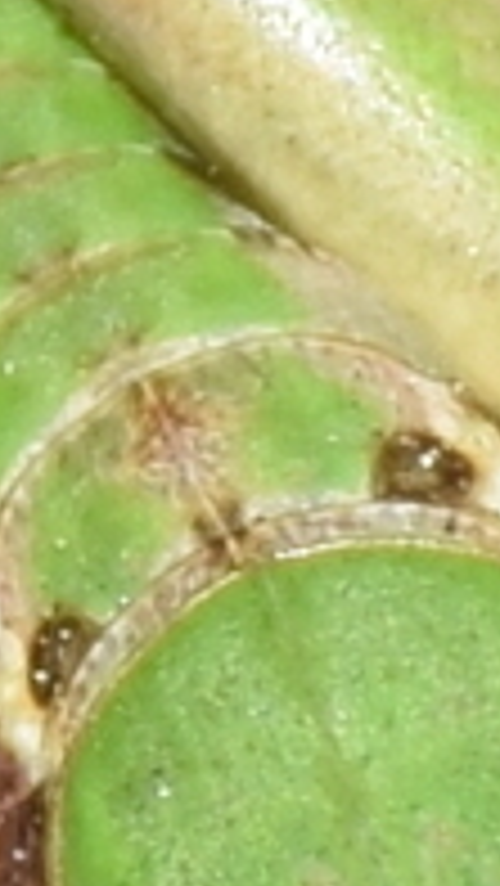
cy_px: 890
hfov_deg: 1.1
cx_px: 273
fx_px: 25187
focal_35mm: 1070
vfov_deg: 2.0
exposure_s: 1/160
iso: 100
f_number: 11
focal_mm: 140
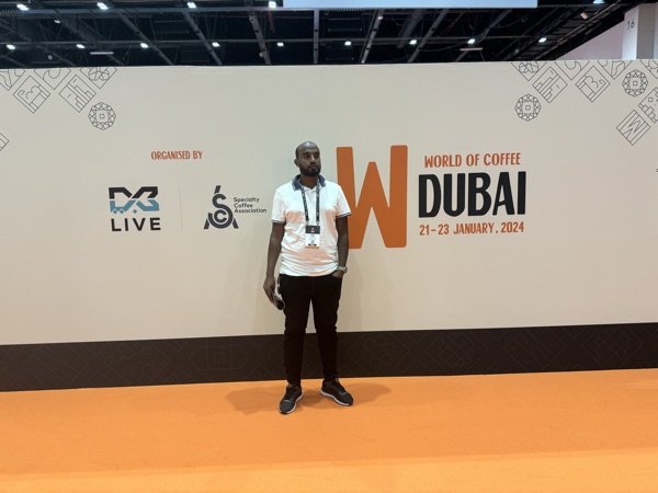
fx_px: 456
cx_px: 329
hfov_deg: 71.6
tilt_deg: -6.6
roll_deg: +1.2
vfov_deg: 56.8
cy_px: 246
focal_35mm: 24
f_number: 1.78
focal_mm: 6.86
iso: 160
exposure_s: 1/100
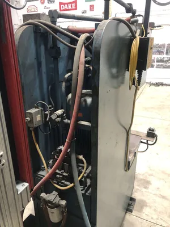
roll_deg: +1.3
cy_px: 114
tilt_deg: -21.6
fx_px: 183
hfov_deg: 49.7
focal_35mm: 28
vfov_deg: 63.4
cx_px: 85
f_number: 1.8
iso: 80
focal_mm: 4
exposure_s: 1/15
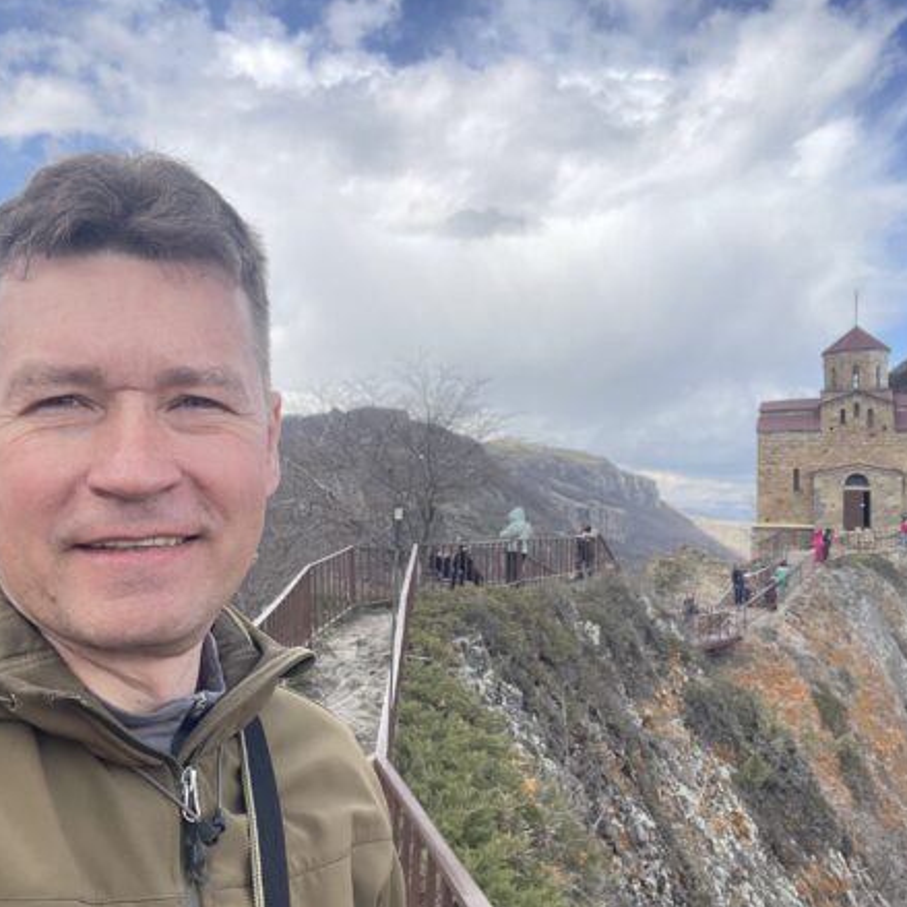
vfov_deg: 57.3
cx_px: 418
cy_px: 450
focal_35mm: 28
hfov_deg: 57.2
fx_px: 830
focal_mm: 2.71
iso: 25
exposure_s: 1/487
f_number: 2.2
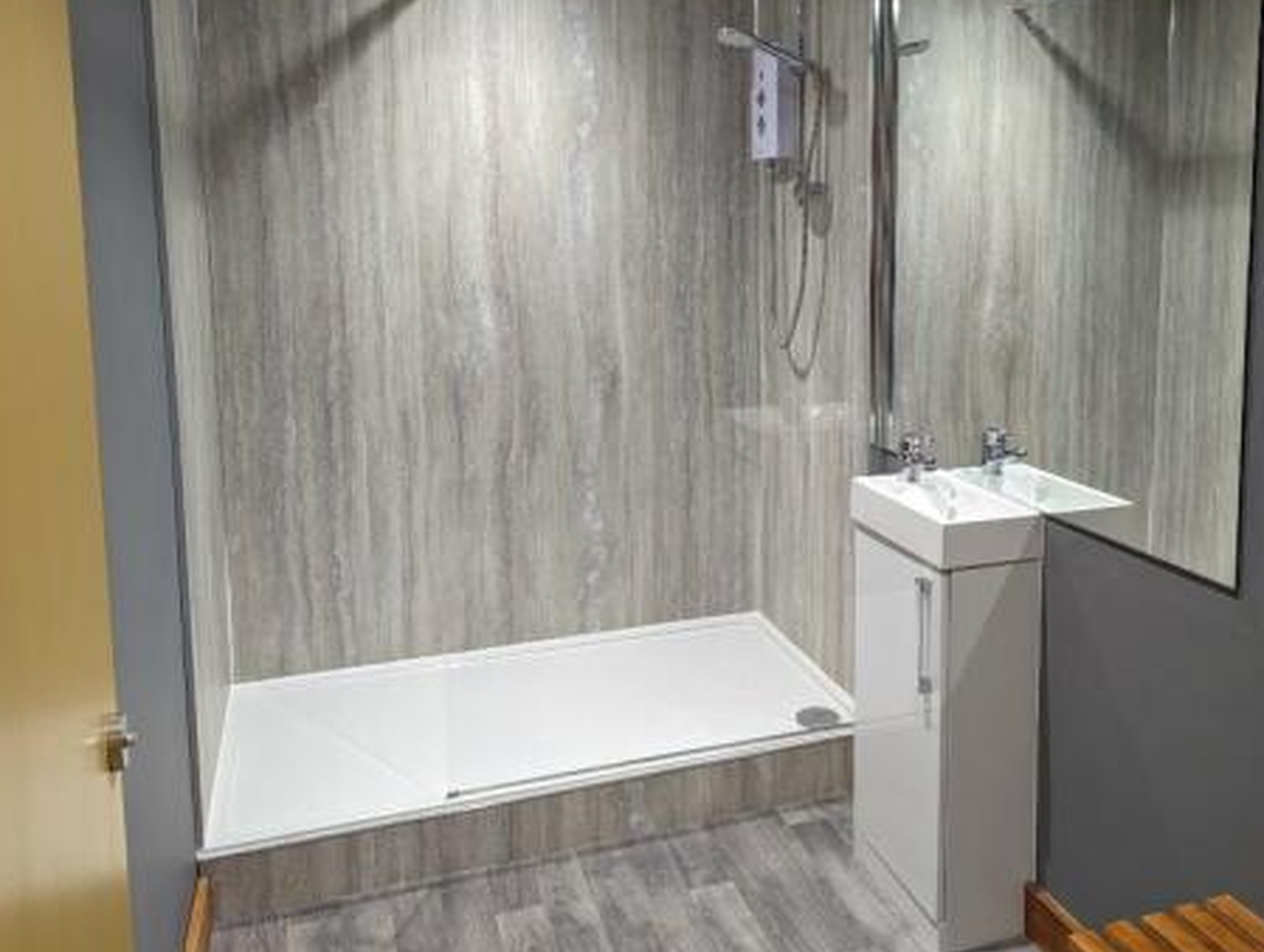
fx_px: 1133
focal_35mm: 31
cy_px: 359
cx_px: 785
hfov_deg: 57.6
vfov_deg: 45.2
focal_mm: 6.81
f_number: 1.85
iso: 99
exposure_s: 1/25
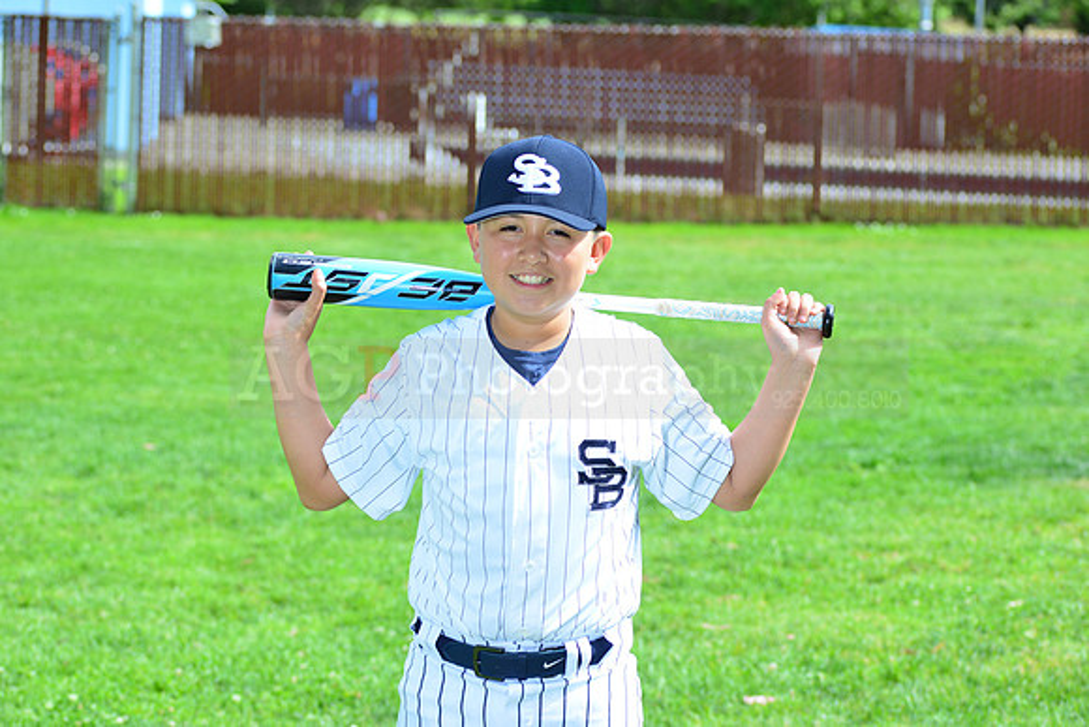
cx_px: 544
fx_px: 3026
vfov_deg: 13.7
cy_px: 364
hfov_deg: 20.4
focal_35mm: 100
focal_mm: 100
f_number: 8
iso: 200
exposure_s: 1/200
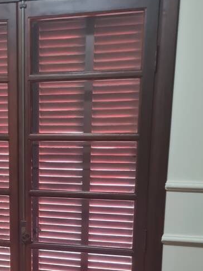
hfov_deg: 24.7
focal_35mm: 58
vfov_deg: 32.2
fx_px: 454
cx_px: 34
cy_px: 223
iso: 250
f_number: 1.8
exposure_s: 1/40
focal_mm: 5.4
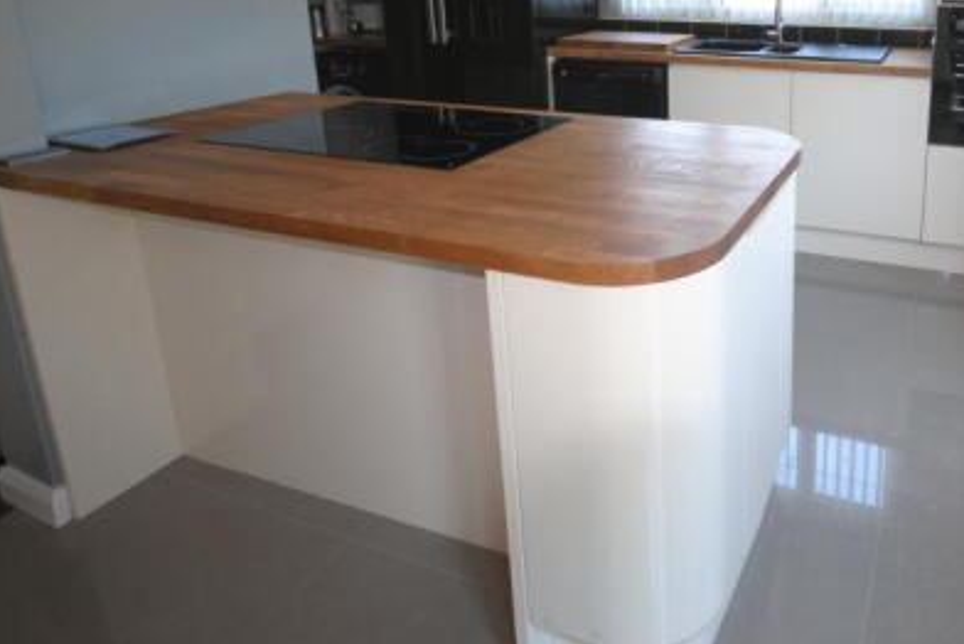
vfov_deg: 48.3
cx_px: 717
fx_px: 670
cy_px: 122
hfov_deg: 67.2
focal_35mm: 25
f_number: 4
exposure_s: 1/40
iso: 200
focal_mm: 10
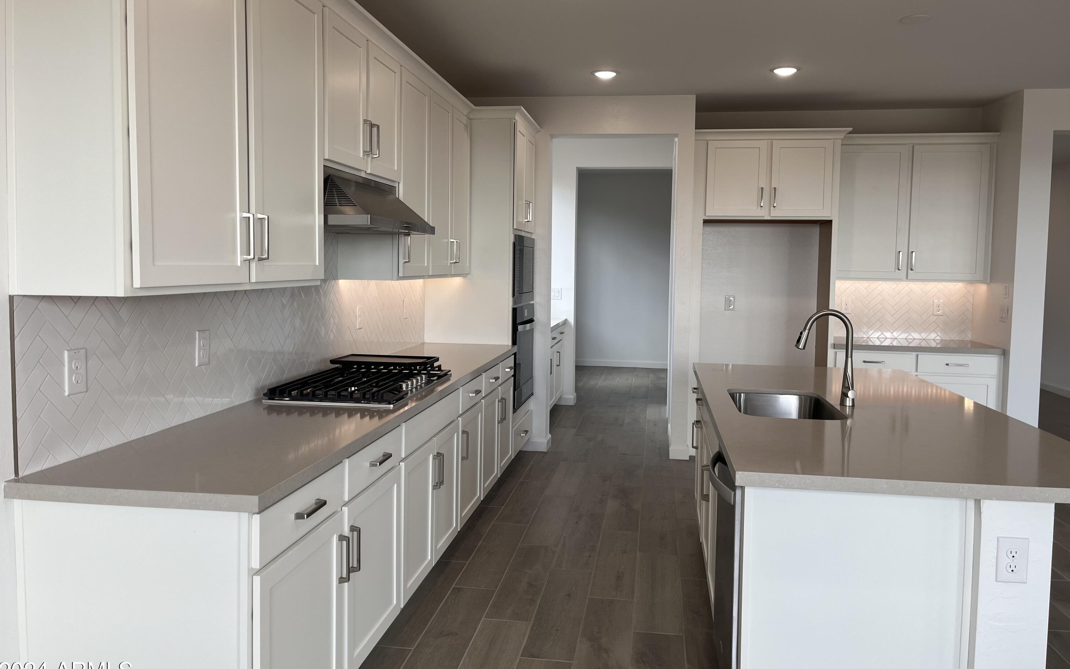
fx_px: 817
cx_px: 540
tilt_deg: -2.4
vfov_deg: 44.5
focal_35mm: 28
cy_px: 300
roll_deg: -0.5
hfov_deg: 66.5
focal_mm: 5.1
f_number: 1.6
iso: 40
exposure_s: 1/120
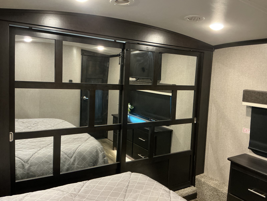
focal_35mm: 29
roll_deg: -2.4
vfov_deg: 48.2
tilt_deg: -4.2
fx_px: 224
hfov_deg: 61.7
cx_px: 134
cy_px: 100
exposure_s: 1/40
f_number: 1.8
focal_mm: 3
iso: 320
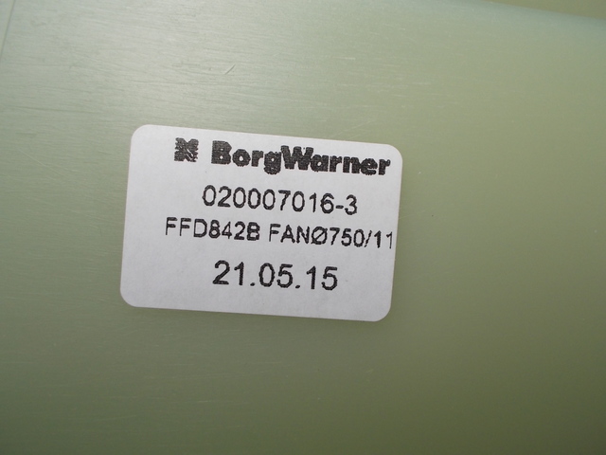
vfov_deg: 48.2
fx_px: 508
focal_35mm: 29
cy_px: 228
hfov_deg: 61.7
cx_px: 303
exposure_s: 1/80
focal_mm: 4.1
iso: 80
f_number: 3.3
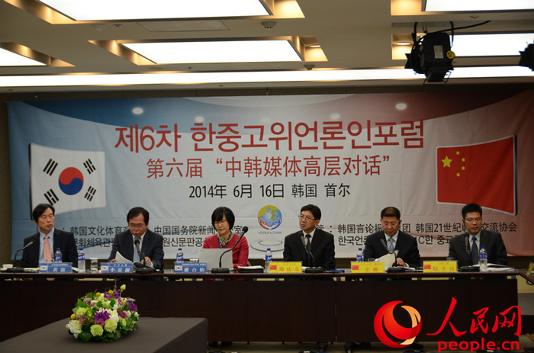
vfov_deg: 15.1
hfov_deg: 22.7
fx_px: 1332
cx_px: 267
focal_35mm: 90
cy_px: 176
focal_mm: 60
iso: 320
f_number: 4.8
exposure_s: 1/50
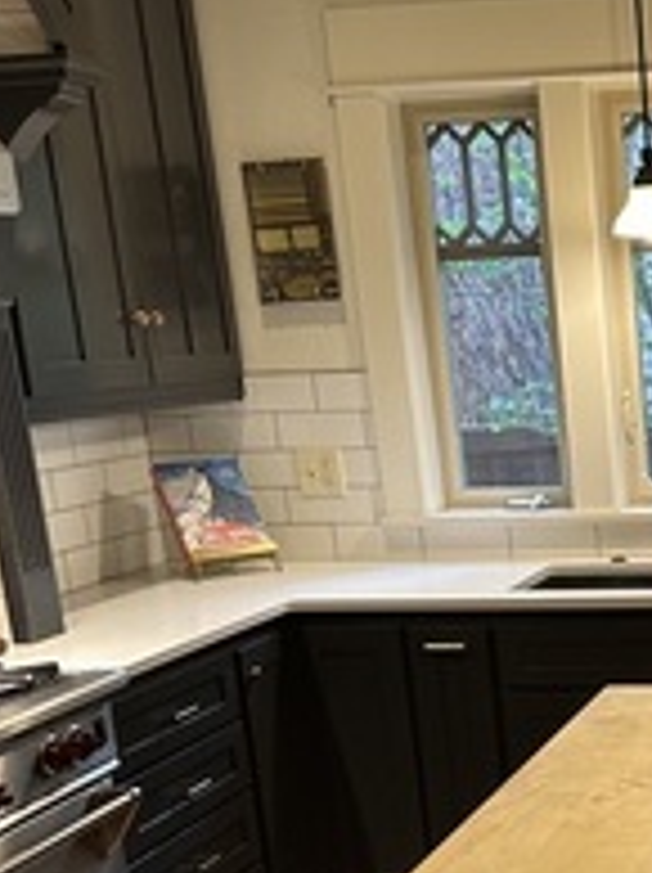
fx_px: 1560
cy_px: 801
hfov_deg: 21.6
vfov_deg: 29.8
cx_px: 816
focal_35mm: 62
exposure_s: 1/60
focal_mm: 6.86
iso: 200
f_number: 1.78
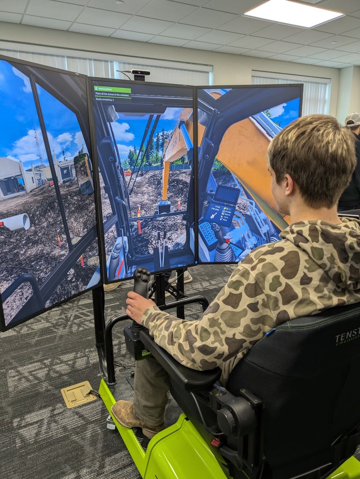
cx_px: 180
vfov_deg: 69.4
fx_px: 346
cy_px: 240
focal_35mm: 25
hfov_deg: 54.9
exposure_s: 1/120
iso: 145
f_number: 1.89
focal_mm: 5.43
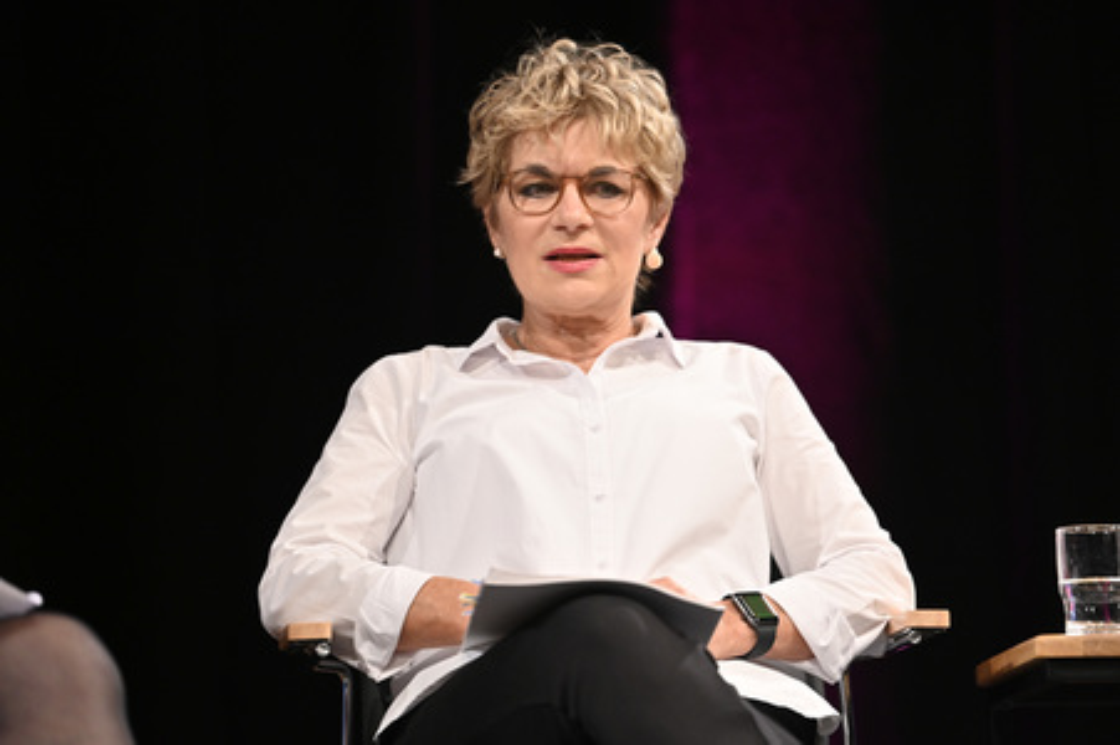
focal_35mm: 200
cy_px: 372
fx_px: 6217
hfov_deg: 10.3
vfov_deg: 6.9
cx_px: 560
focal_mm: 200
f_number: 2.8
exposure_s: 1/320
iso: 1600
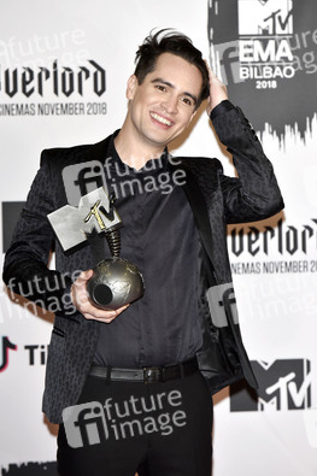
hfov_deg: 8.2
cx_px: 159
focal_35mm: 167
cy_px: 239
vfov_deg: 12.3
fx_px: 2208
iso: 2000
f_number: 5
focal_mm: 165
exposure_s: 1/250
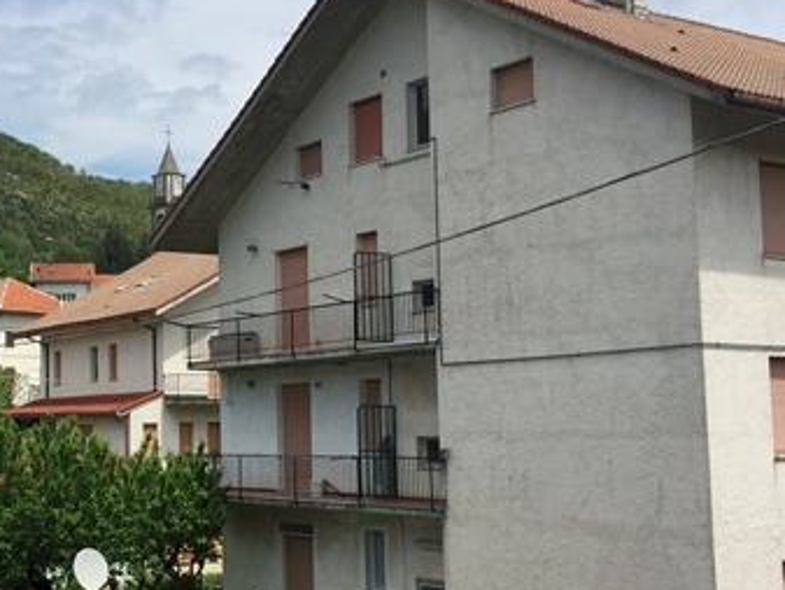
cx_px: 151
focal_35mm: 55
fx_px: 1248
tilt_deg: +4.9
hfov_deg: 33.8
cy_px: 303
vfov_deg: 26.6
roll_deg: -1.4
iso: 32
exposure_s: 1/3049
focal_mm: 4.15
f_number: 2.2
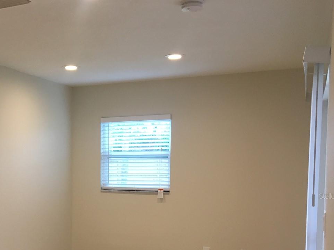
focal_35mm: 48
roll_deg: +0.0
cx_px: 75
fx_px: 463
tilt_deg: -4.9
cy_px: 196
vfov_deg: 29.6
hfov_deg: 38.4
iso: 40
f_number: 2.2
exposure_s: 1/30
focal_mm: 4.15
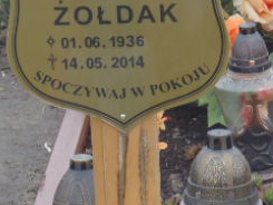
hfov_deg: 7.4
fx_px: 2099
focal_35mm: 266
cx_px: 162
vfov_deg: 5.6
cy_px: 91
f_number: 5.1
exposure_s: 1/100
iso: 160
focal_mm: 18.2
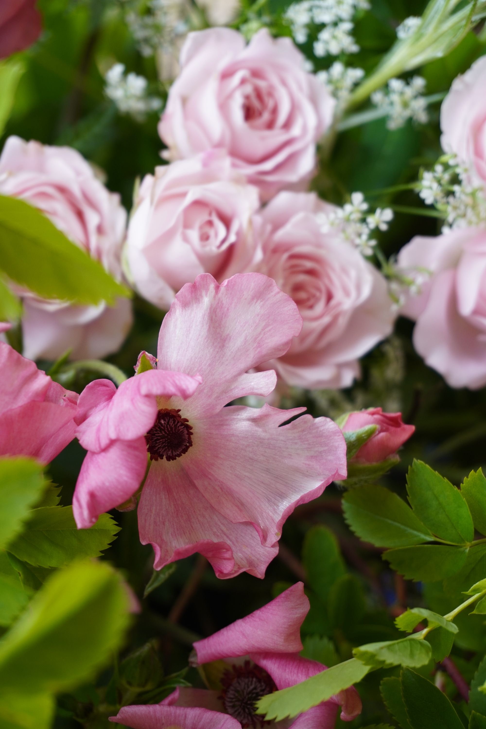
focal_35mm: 75
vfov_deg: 27.0
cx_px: 243
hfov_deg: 18.2
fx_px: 1519
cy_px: 364
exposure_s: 1/80
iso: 320
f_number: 5.6
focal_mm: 50
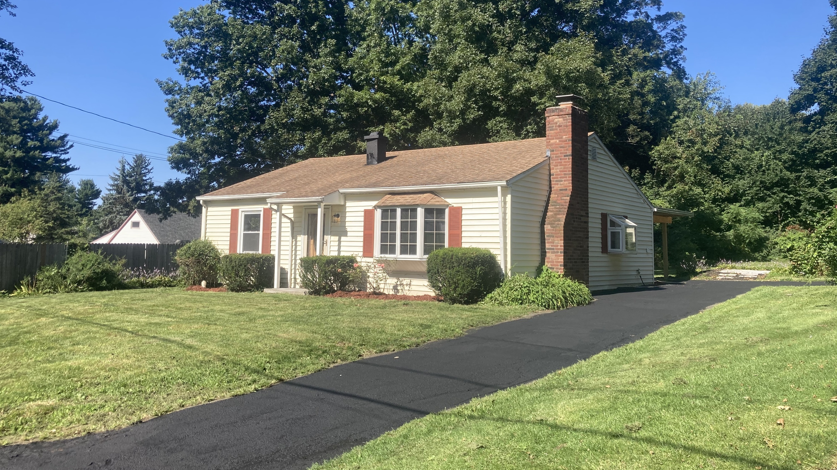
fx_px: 688
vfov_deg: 37.6
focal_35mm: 31
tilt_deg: +6.9
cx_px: 417
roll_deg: -1.8
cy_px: 186
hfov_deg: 62.6
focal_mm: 3.99
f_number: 1.8
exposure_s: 1/1080
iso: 20
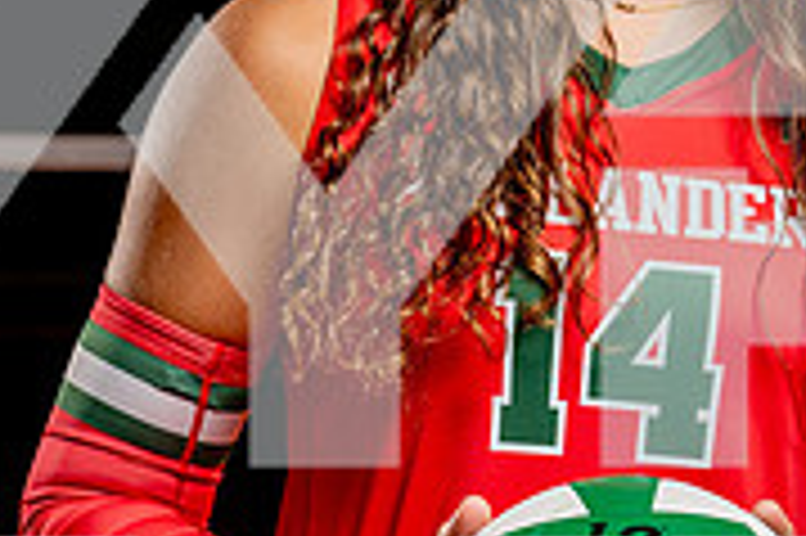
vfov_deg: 5.6
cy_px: 220
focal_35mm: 245
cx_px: 478
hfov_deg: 8.4
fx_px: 5480
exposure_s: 1/250
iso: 100
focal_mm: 70
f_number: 5.6
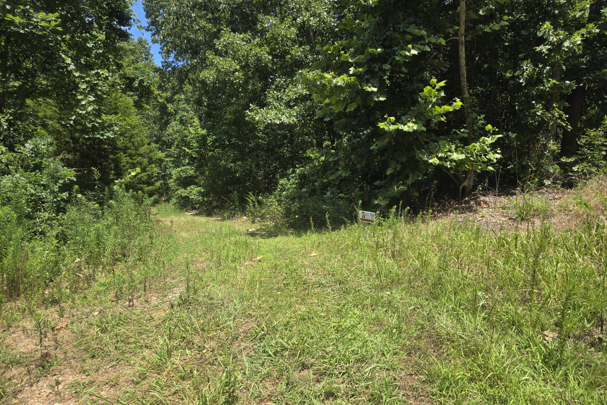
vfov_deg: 53.1
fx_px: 405
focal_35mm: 24
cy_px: 217
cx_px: 304
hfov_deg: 73.7
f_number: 1.8
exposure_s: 1/1064
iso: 25
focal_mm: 5.4
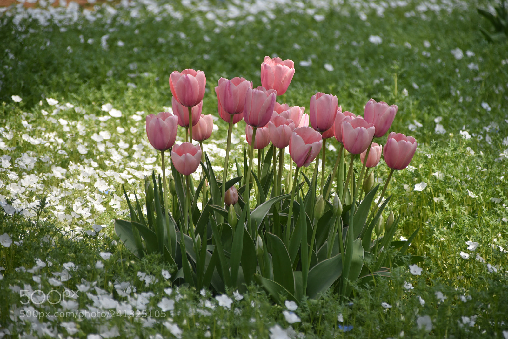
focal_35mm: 248
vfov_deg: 5.5
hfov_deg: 8.3
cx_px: 254
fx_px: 3492
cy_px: 170
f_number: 6
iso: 200
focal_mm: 165
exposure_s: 1/500
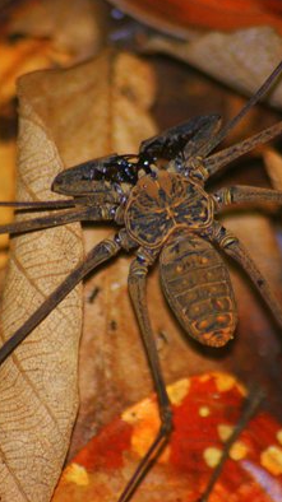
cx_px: 143
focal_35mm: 479
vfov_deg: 4.5
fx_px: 6381
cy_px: 248
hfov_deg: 2.5
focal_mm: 200
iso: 400
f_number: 5
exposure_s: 1/125
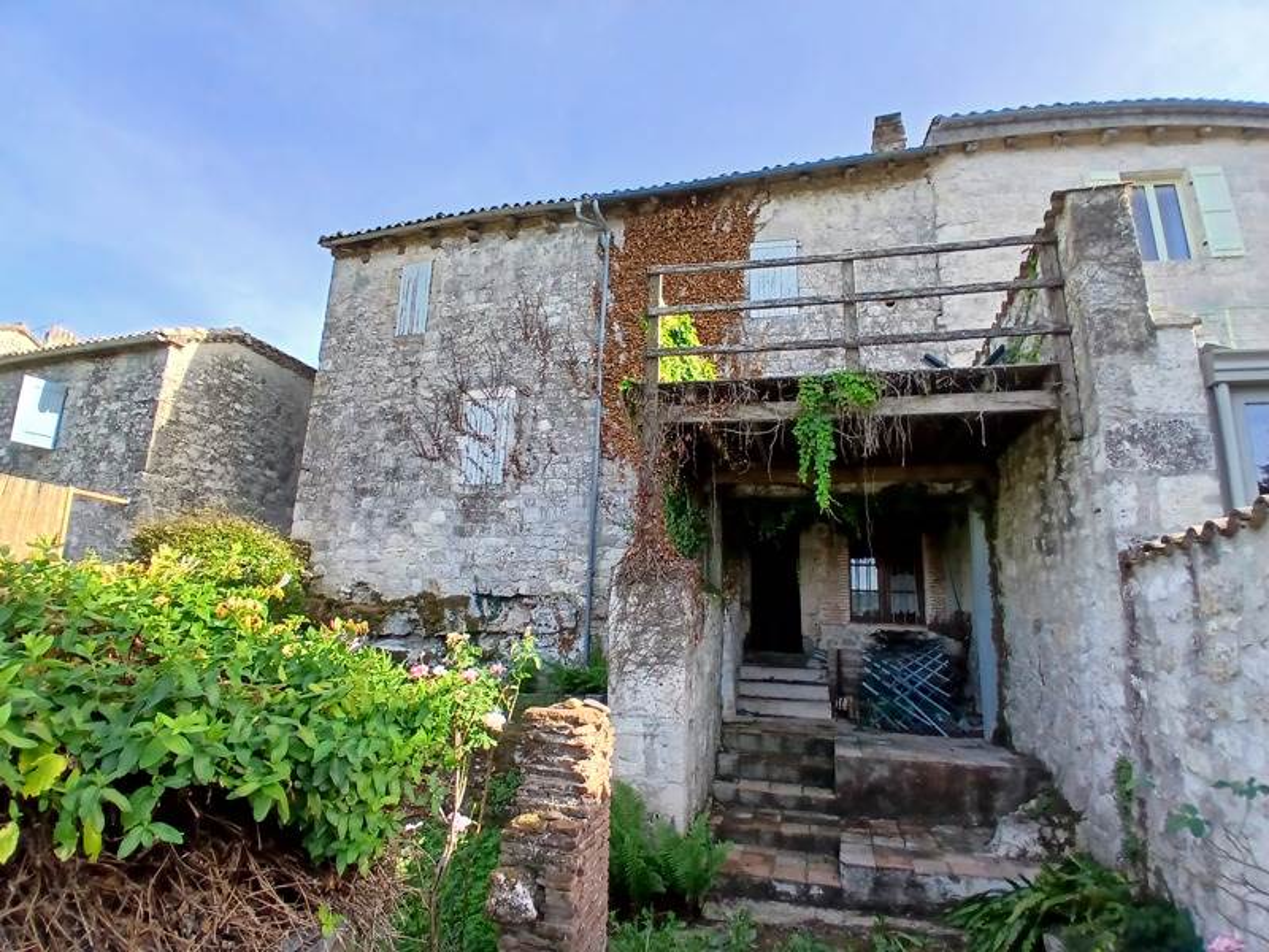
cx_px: 634
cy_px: 476
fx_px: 623
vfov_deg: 74.7
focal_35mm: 17
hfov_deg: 91.0
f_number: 2.2
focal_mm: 1.4
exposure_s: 1/500
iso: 50
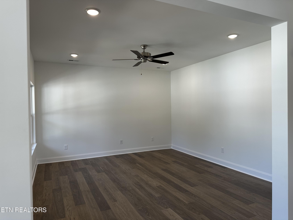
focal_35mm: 24
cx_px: 146
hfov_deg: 71.6
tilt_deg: -0.6
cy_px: 110
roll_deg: +0.5
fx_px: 203
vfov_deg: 56.8
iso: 64
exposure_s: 1/131
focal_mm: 6.86
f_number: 1.78
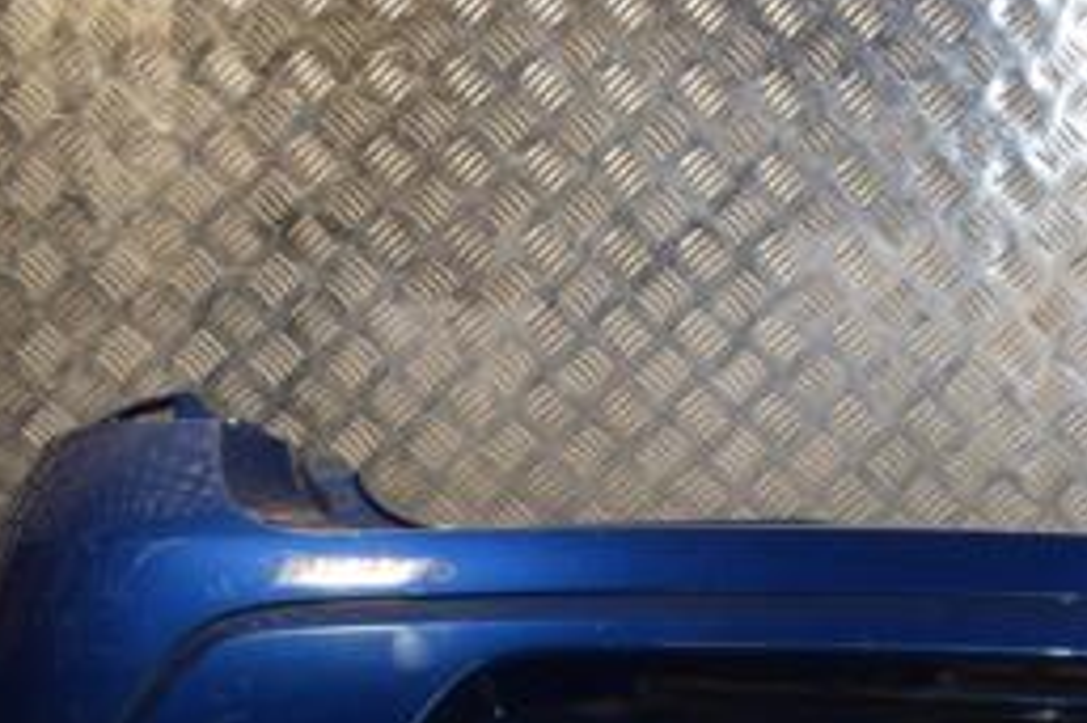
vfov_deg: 13.8
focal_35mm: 98
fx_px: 2957
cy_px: 660
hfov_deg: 20.3
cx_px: 1019
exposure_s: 1/200
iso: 800
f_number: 8
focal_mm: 28
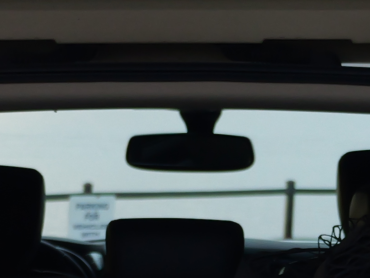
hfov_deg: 8.2
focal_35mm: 242
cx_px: 149
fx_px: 2587
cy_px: 350
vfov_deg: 6.1
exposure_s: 1/20
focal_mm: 17
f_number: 3.2
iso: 320
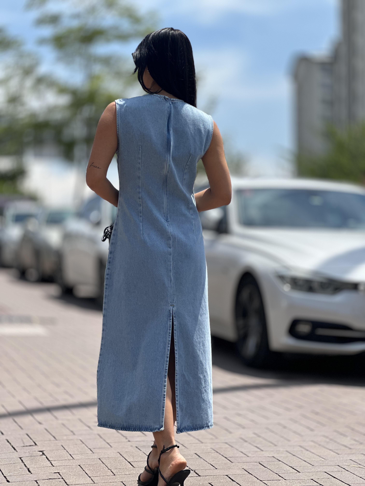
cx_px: 182
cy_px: 243
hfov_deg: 19.1
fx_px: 1083
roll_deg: -1.3
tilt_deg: +3.5
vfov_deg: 25.3
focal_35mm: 77
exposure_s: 1/861
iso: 32
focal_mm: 9
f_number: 2.8
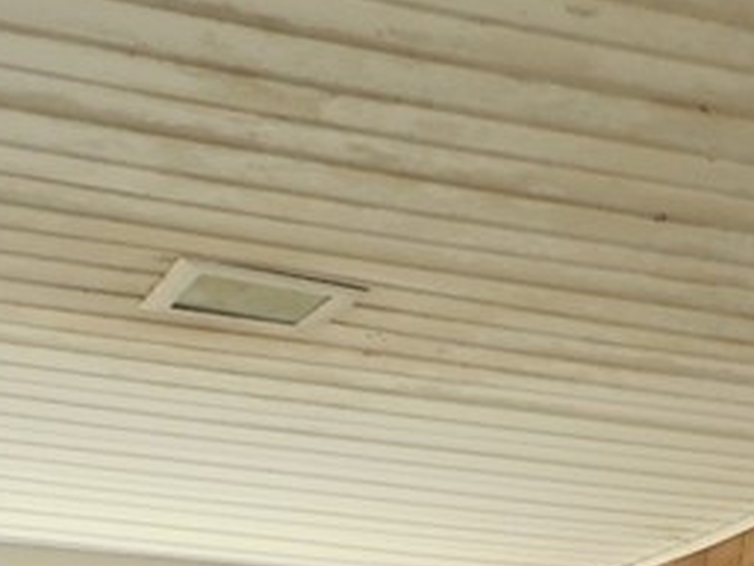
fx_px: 2178
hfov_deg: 19.4
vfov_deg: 14.0
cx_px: 621
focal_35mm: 100
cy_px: 820
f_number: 3.7
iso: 80
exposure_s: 1/60
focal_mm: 4.5
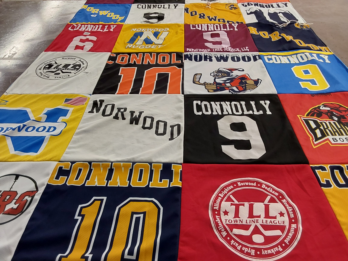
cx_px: 174
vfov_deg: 49.7
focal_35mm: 28
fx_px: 281
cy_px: 130
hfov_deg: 63.4
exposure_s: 1/60
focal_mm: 2.91
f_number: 1.9
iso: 100
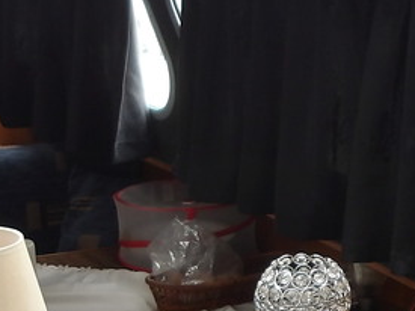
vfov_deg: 12.4
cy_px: 313
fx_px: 1414
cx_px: 350
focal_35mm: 118
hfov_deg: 16.5
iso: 100
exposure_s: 1/81
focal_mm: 4.9
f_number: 3
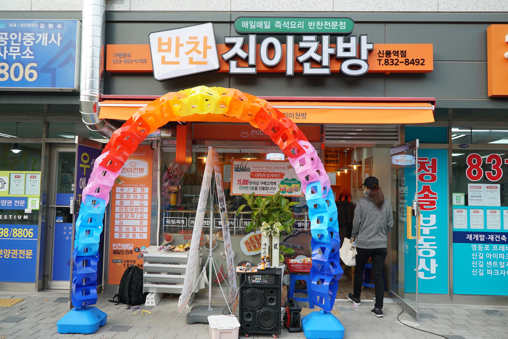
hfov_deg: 65.4
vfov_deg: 46.5
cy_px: 170
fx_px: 395
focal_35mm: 28
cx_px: 254
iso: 100
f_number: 6.3
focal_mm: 28
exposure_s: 1/80
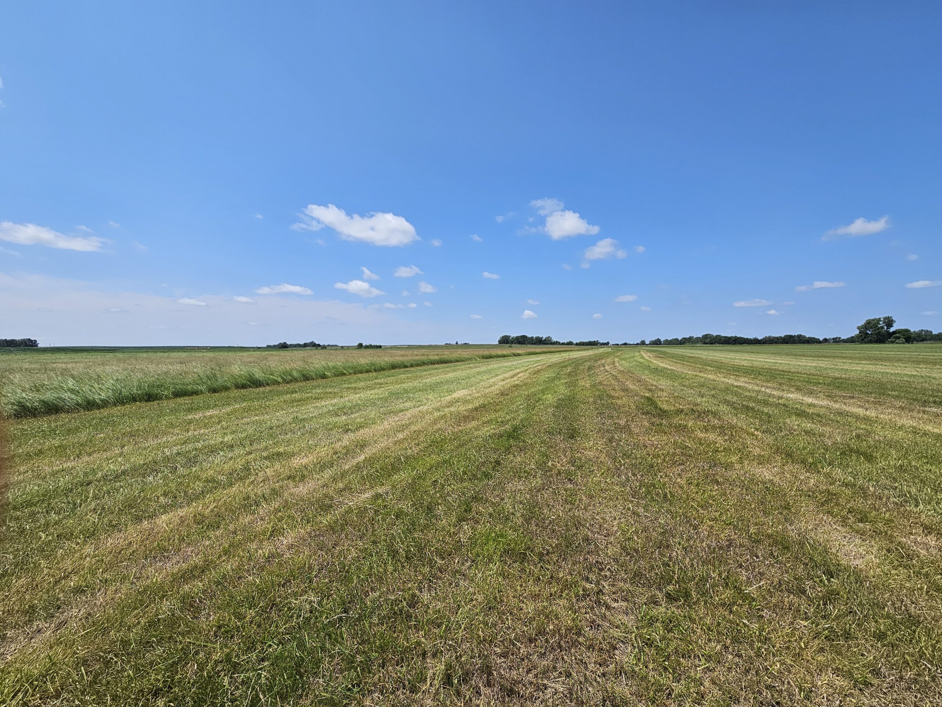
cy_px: 354
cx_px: 471
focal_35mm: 13
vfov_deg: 89.9
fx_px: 354
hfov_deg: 106.2
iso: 50
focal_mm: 2.2
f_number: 2.2
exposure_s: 1/3273
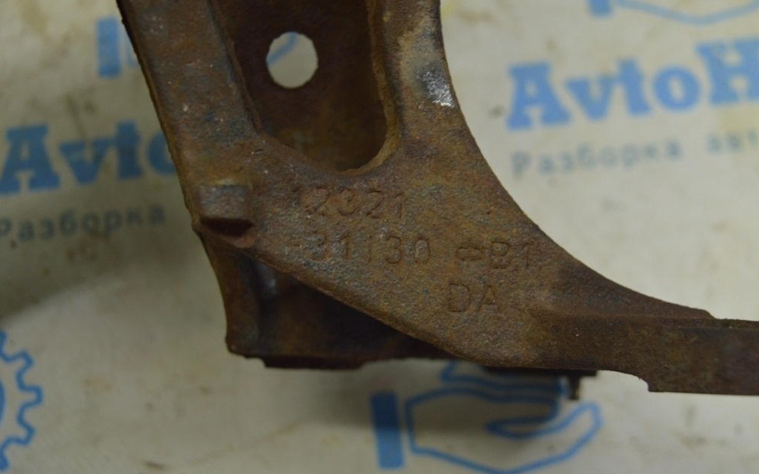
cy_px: 223
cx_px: 384
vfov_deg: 24.4
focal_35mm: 53
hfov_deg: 38.2
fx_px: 1096
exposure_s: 1/40
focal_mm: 34
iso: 400
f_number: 5.6
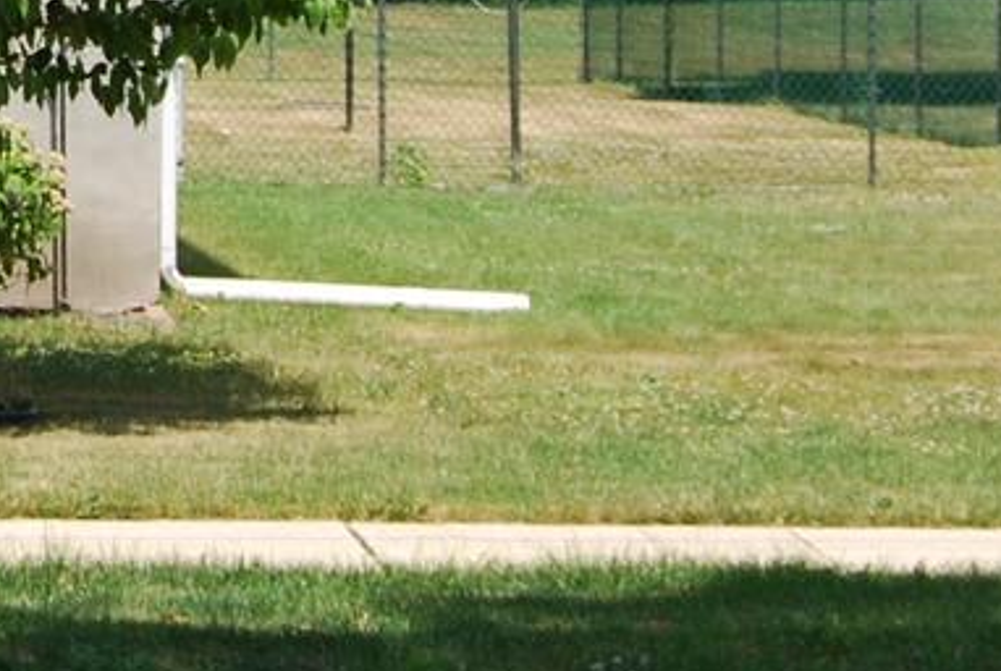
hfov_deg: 8.9
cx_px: -558
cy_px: -579
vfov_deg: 6.0
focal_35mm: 225
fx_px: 6266
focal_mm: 28
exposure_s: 1/200
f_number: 7.1
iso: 100
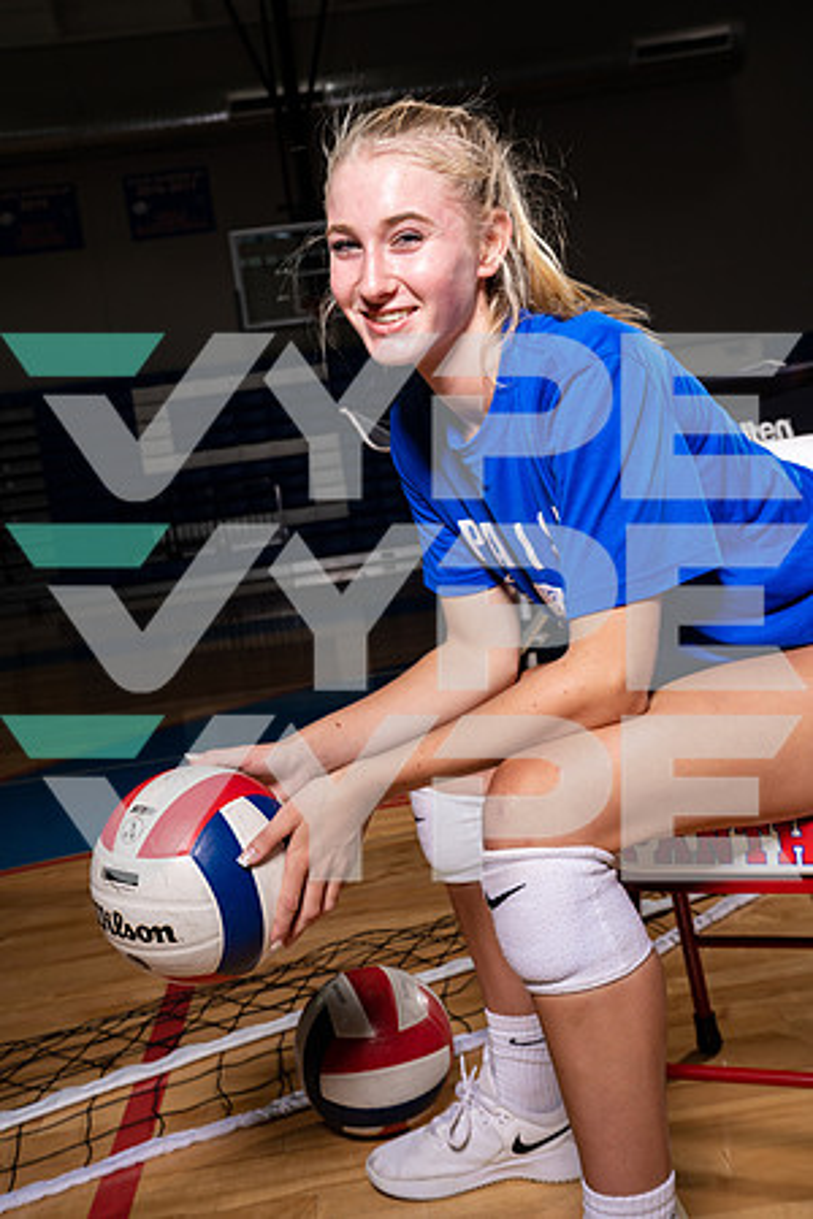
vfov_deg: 50.7
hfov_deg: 35.1
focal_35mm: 38
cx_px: 406
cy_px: 610
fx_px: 1287
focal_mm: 38
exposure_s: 1/250
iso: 400
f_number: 8
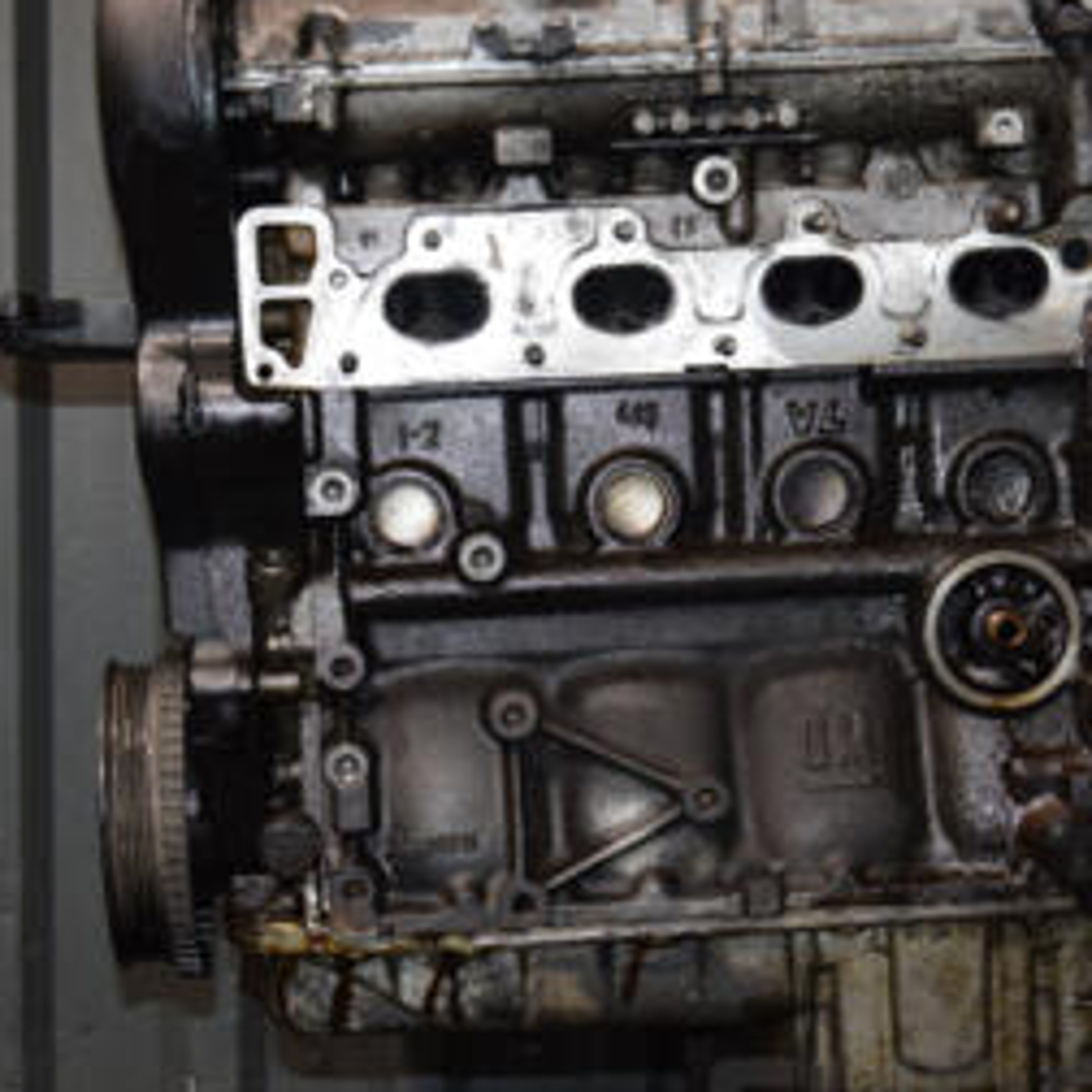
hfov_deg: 21.9
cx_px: 628
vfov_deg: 21.9
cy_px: 546
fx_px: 2820
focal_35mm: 79
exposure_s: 1/60
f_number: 5
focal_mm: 26
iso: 800
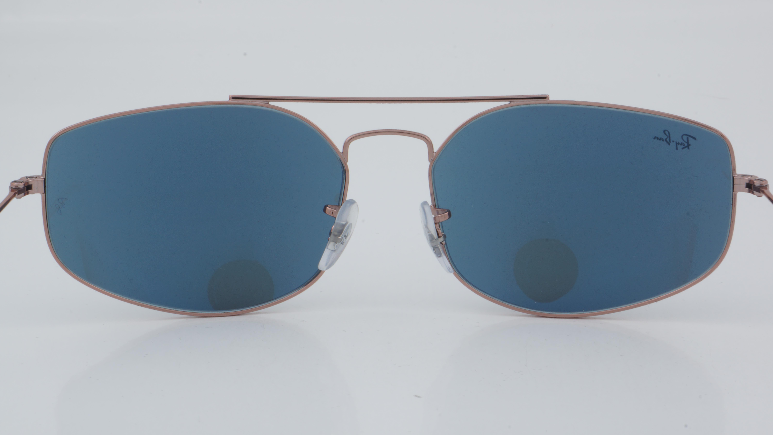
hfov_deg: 26.9
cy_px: 200
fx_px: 1619
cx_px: 388
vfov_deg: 15.3
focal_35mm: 79
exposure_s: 1/4
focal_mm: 50
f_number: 29
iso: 100
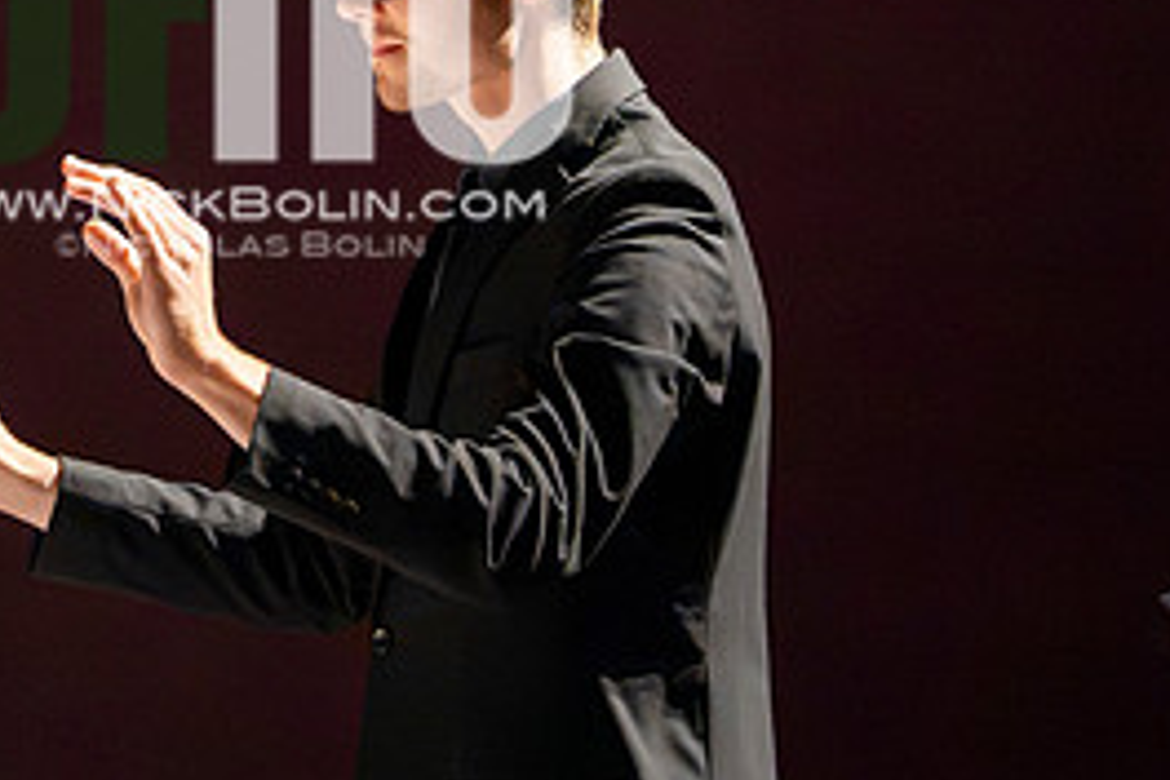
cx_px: 239
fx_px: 11764
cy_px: 47
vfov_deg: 3.8
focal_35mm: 362
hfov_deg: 5.7
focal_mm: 165
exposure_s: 1/640
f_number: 2.8
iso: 16000
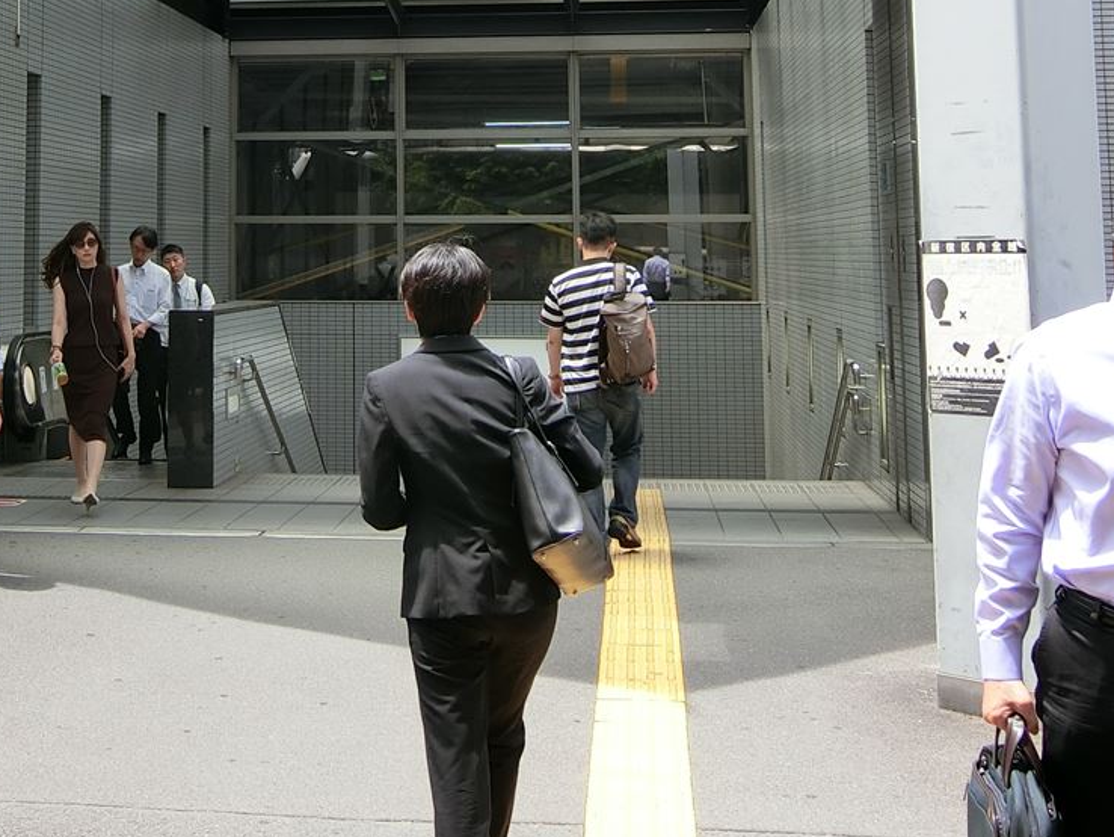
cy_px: 12
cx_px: 269
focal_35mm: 65
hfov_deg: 29.3
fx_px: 2092
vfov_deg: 21.8
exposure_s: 1/250
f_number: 3.3
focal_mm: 6.4
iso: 80
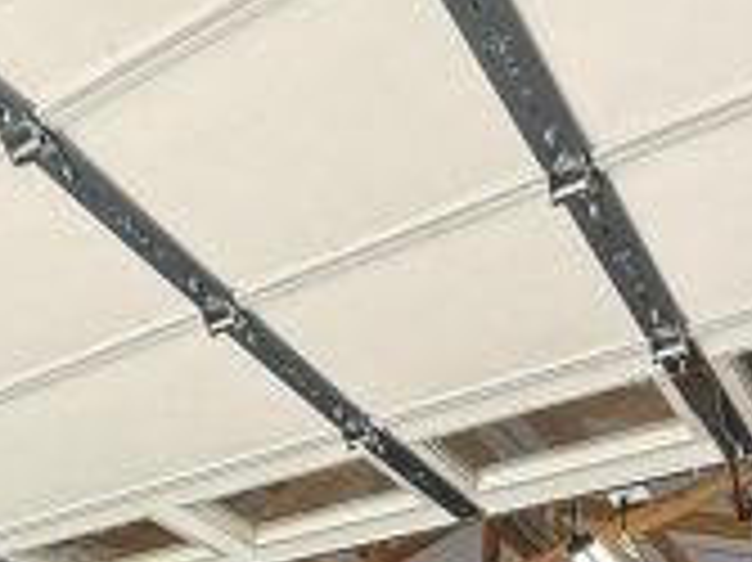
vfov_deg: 19.1
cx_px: 254
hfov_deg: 34.1
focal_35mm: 56
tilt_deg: +0.7
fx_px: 1216
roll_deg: -3.3
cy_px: 1039
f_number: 2.2
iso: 160
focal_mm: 2.22
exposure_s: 1/99
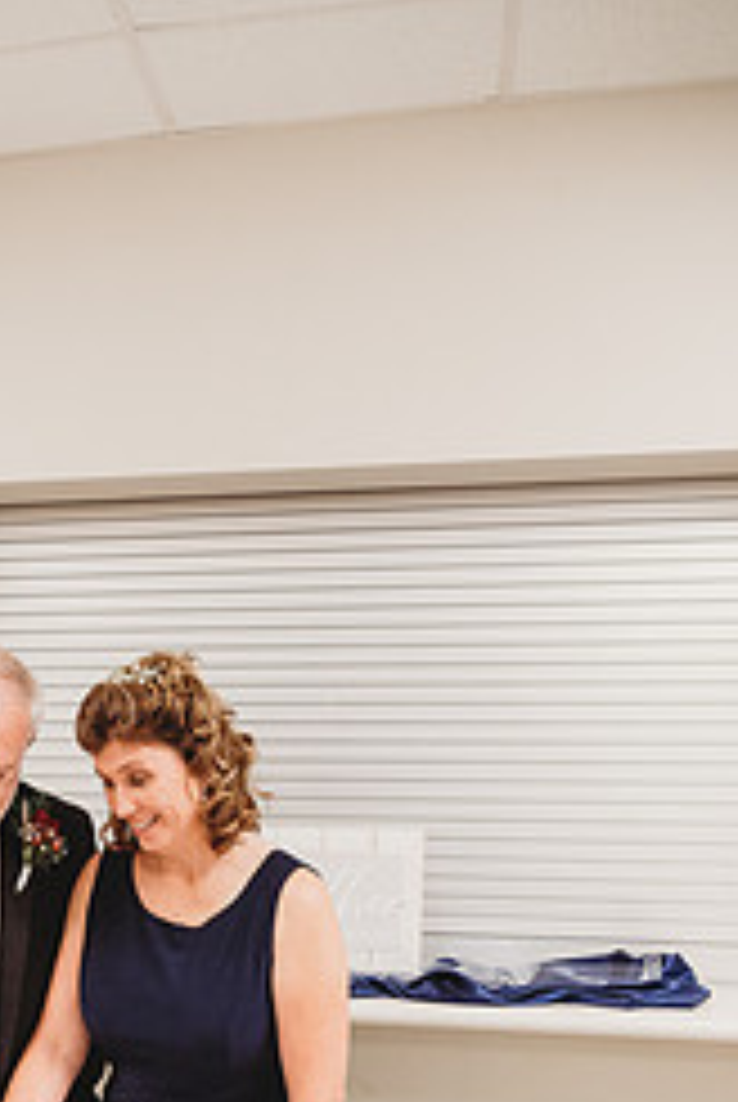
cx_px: 94
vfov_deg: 42.2
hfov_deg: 29.5
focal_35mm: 44
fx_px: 1349
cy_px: 900
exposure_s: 1/200
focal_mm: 24
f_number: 4
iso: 4000
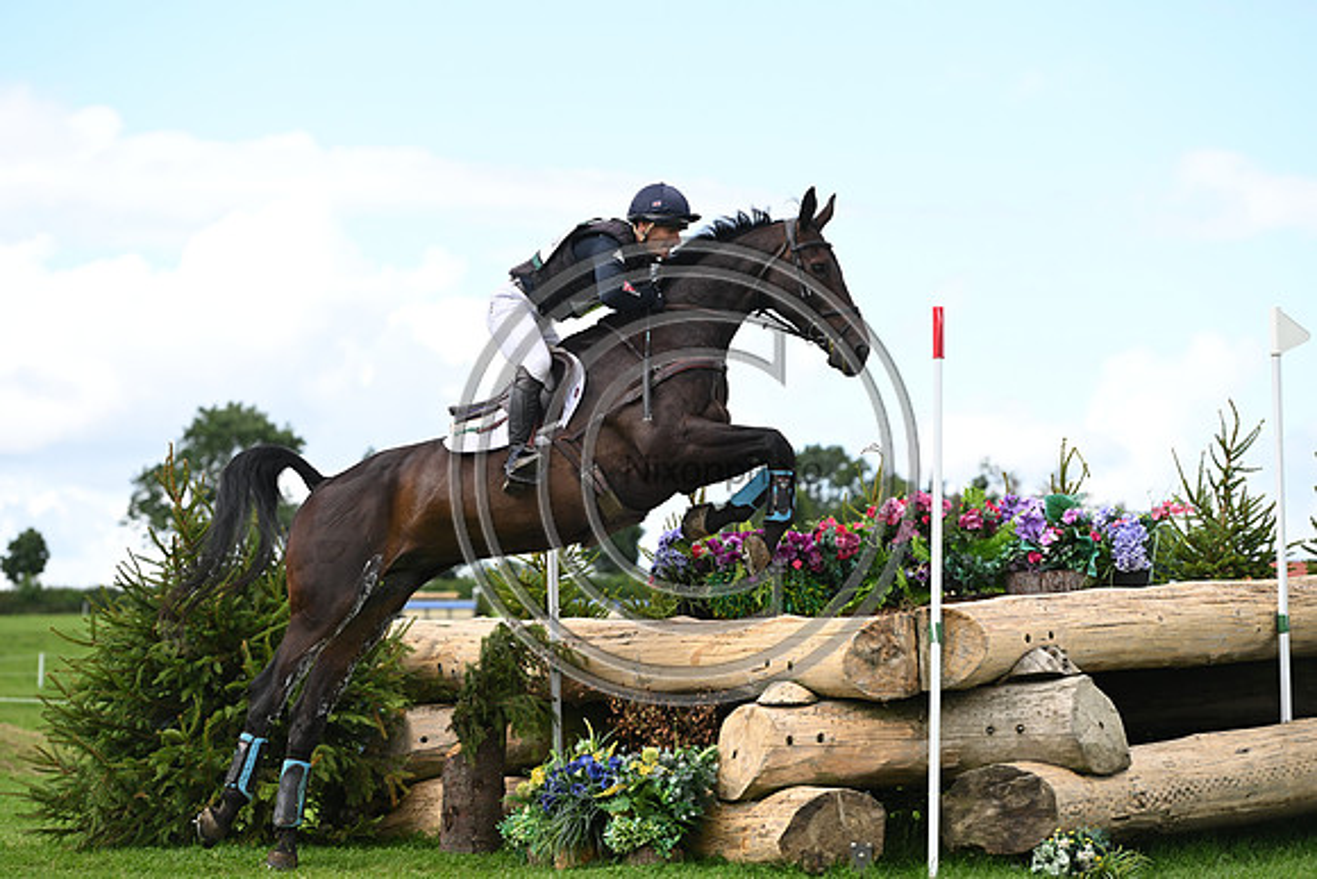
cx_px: 658
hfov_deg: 15.2
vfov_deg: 10.2
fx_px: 4940
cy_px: 440
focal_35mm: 135
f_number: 4.5
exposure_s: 1/1250
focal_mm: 135
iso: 400
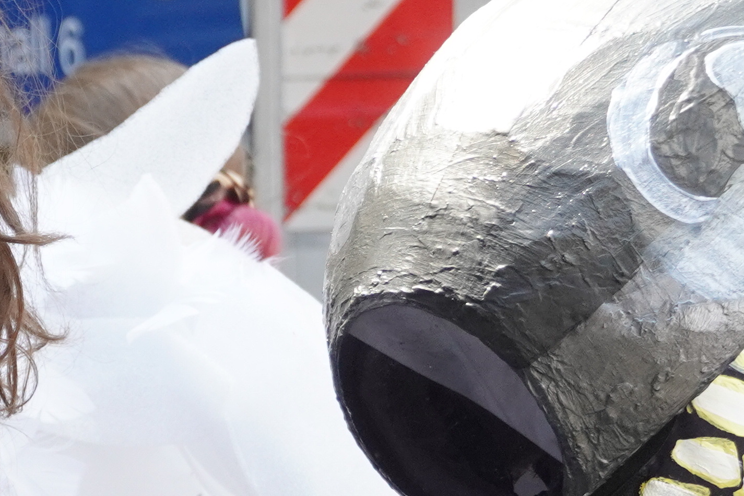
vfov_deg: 6.2
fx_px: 4569
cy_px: 528
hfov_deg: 9.2
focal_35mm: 221
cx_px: -61
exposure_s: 1/800
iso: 640
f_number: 4.5
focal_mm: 35
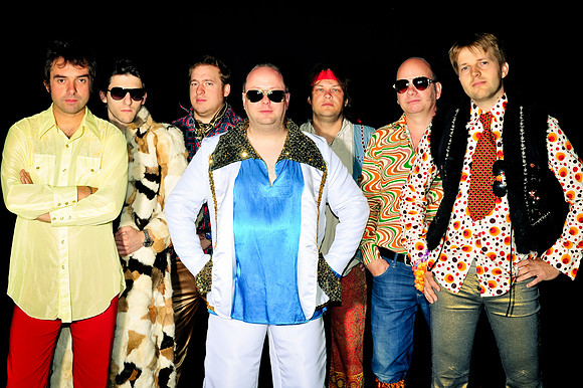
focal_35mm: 50
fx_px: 809
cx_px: 292
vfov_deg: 27.0
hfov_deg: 39.6
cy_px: 194
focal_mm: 50
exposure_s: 1/250
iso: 200
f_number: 16
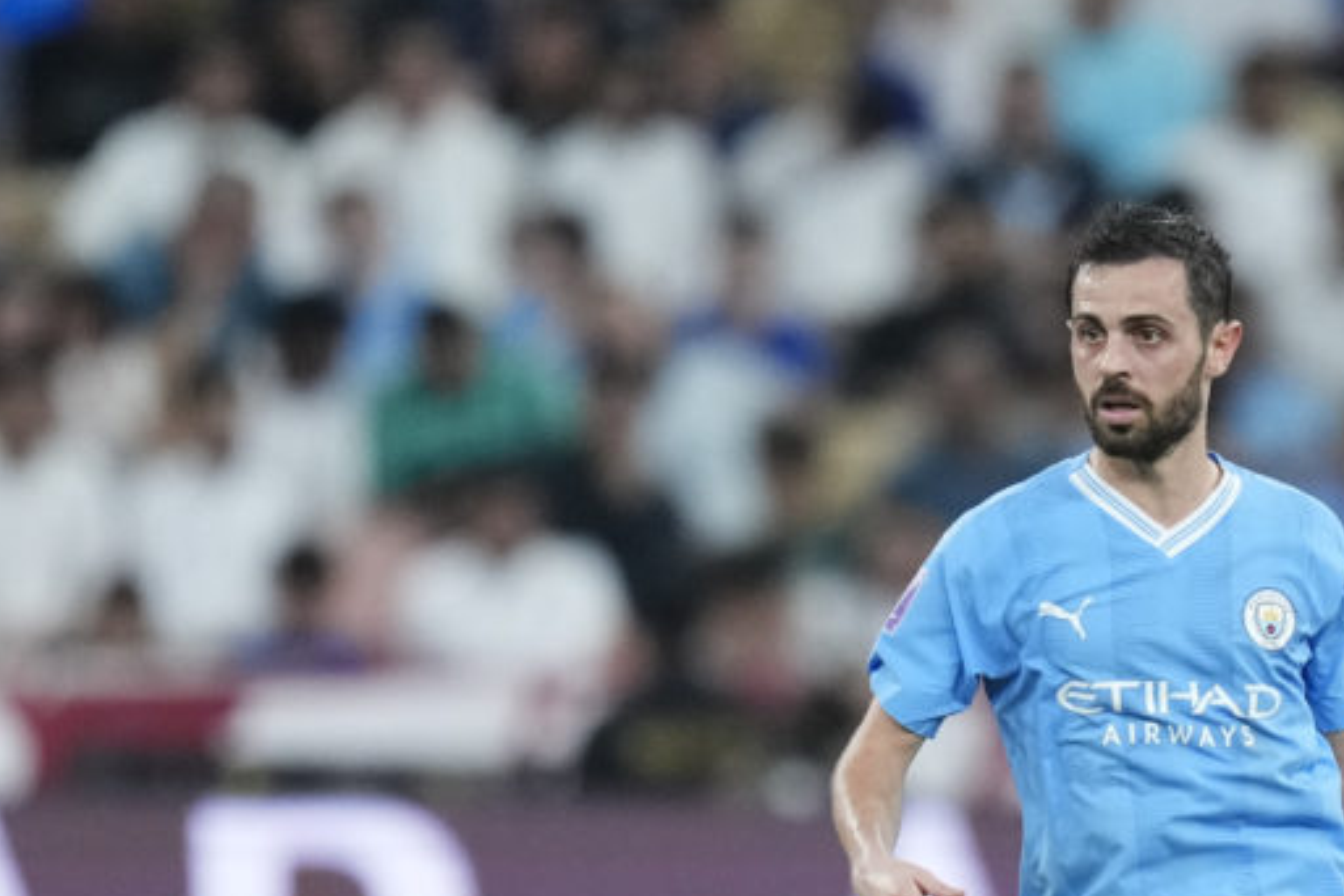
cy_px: 887
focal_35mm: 798
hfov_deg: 2.6
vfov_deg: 1.7
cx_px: 1111
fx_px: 29790
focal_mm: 400
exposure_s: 1/2000
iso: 2500
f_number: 2.8
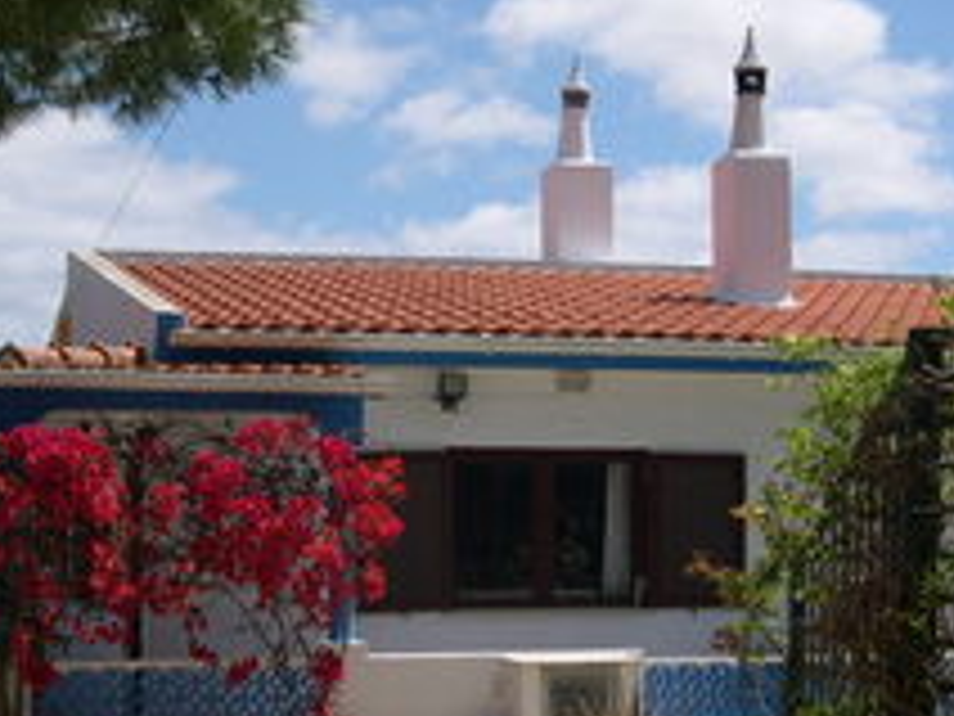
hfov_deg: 24.7
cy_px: 450
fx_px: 2177
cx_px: 459
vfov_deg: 18.6
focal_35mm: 79
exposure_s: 1/288
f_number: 7.6
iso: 100
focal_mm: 8
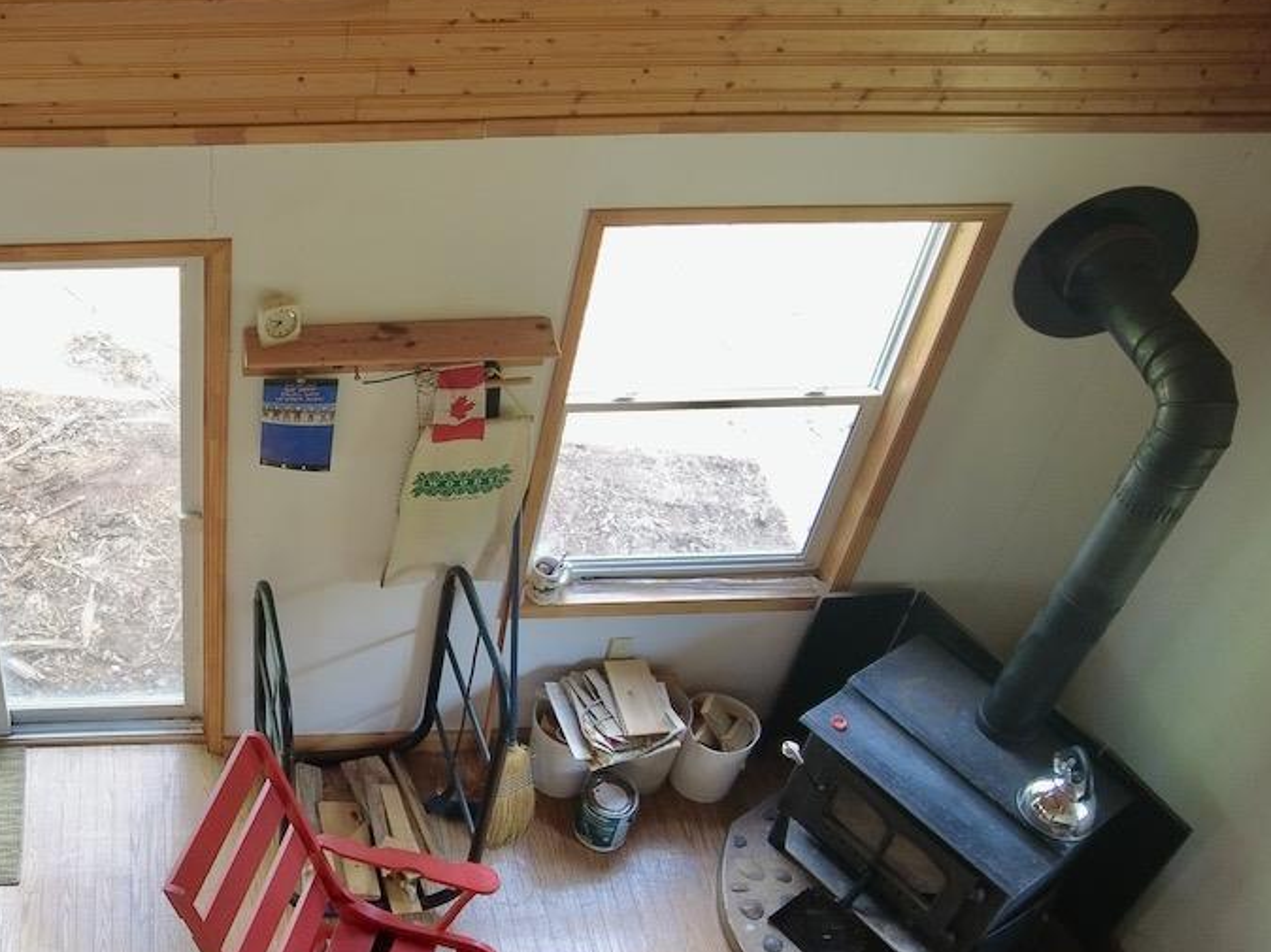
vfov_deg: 37.7
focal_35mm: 38
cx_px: 204
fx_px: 1395
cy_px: 517
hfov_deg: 45.7
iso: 100
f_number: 1.8
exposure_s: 1/25
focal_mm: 4.4
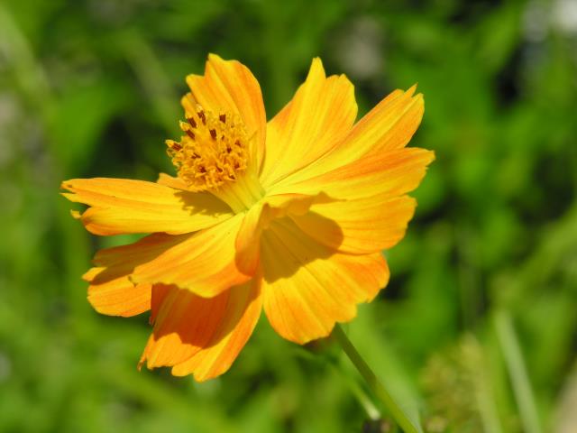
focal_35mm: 175
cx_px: 288
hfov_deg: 11.3
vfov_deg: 8.5
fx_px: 2917
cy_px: 216
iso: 50
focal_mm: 44.5
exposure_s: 1/245
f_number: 7.1
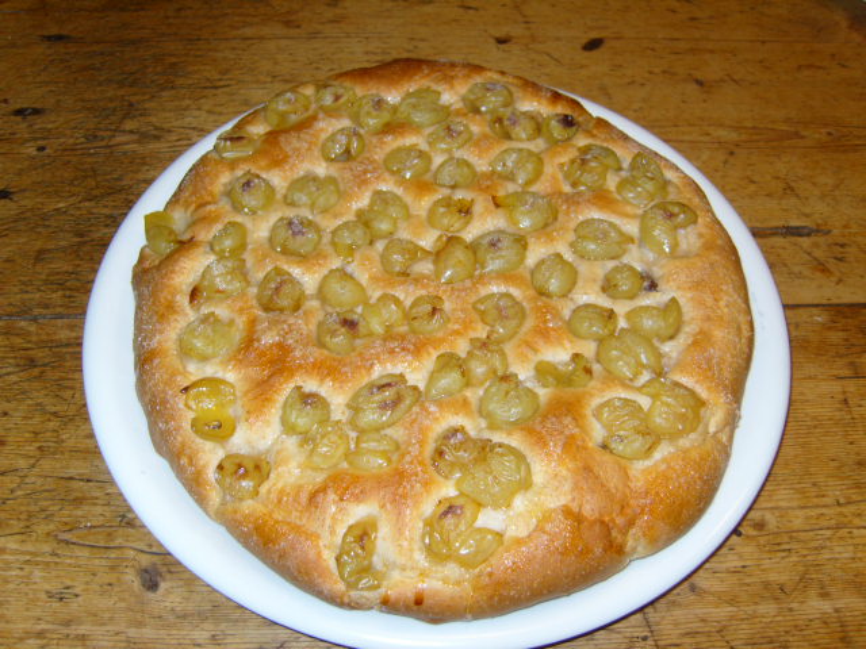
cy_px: 324
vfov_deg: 40.7
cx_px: 433
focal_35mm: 35
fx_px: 876
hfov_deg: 52.6
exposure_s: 1/30
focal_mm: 7.4
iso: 100
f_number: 2.8
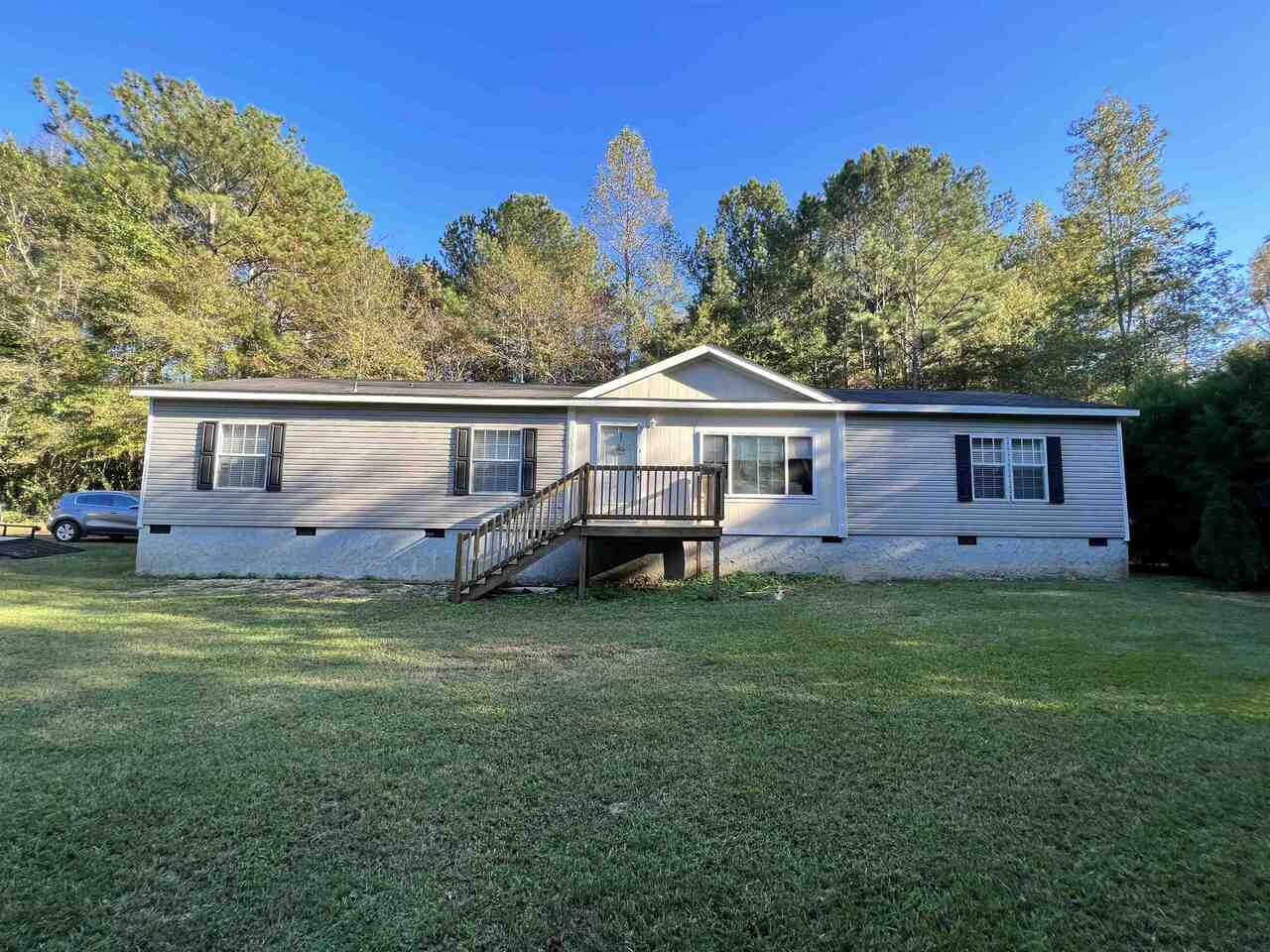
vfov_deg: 89.9
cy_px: 476
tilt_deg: +4.6
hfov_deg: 106.2
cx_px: 635
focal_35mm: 13
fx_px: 477
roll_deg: -1.5
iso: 32
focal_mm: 1.57
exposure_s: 1/267
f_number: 1.8
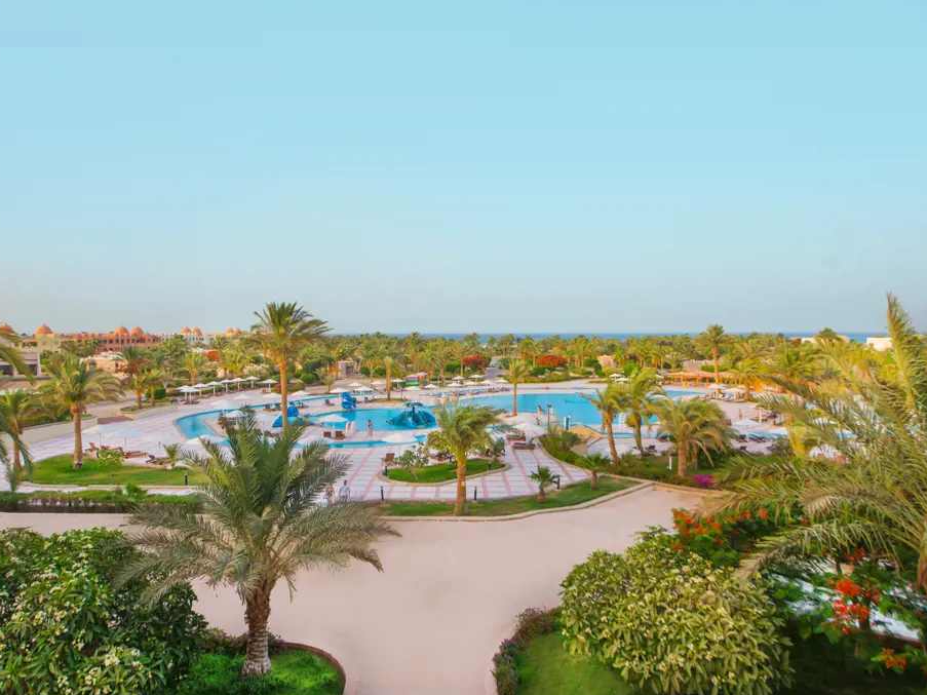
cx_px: 443
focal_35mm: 24
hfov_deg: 71.6
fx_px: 643
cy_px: 349
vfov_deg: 56.8
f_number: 5.6
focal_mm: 22
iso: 80
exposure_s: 1/125
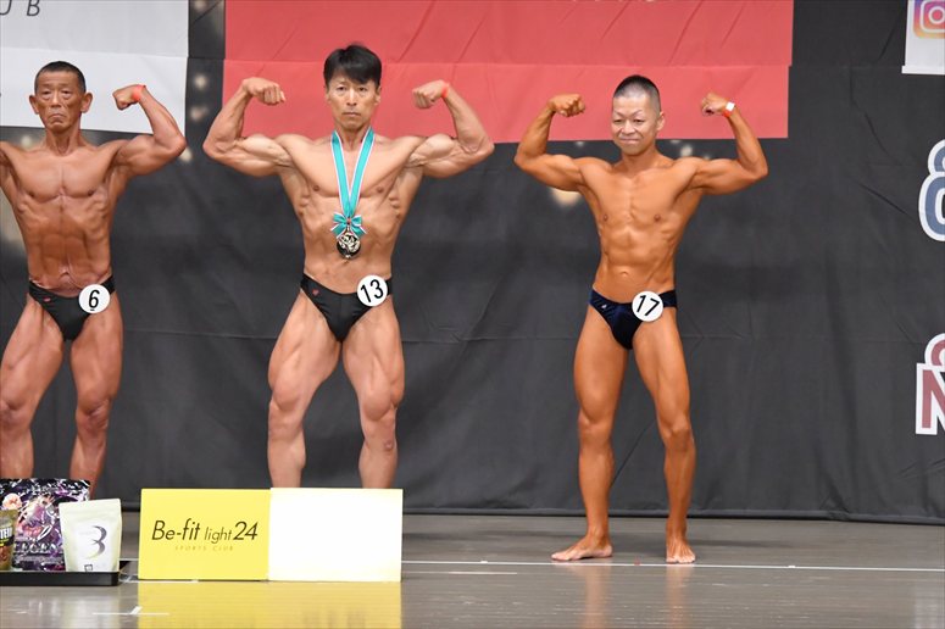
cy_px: 314
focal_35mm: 217
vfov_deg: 6.3
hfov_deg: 9.5
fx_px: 5694
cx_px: 472
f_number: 5.6
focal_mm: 145
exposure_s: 1/400
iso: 6400
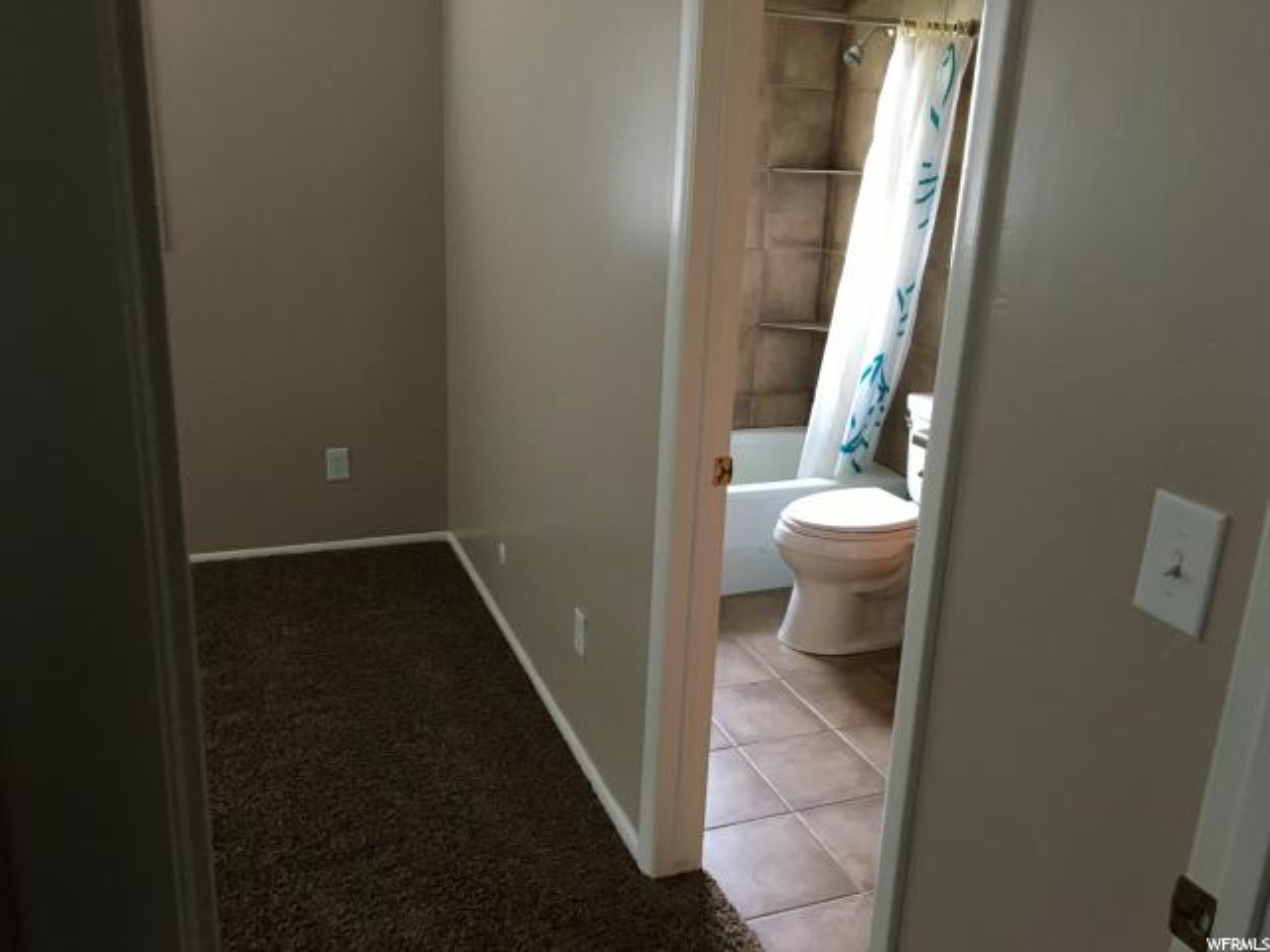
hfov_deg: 61.7
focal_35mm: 29
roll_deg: -5.0
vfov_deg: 48.2
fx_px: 1064
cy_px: 476
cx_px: 635
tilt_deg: -16.7
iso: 200
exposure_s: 1/30
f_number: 2.2
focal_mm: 4.15
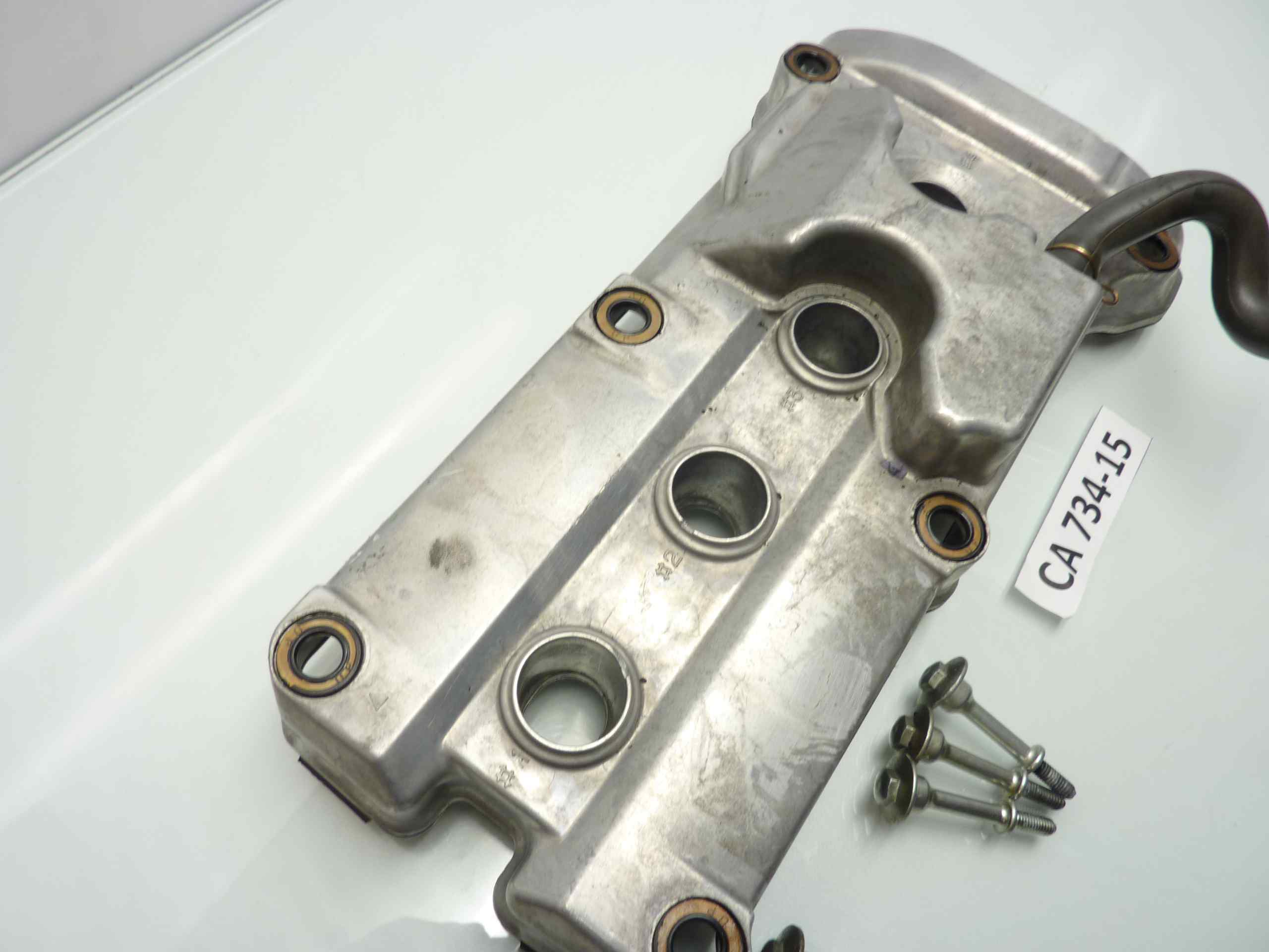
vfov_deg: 54.9
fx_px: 916
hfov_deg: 69.4
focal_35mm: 25
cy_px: 476
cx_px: 634
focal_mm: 4.1
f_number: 3.3
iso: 80
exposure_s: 1/15
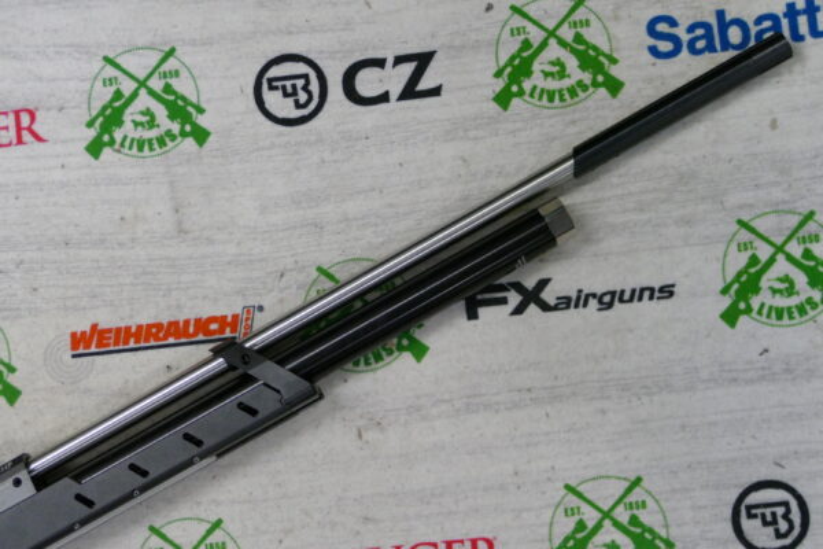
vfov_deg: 22.6
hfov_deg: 33.4
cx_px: 412
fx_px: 1372
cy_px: 274
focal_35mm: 60
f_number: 3.5
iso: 1600
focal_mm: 21.81
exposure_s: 1/200
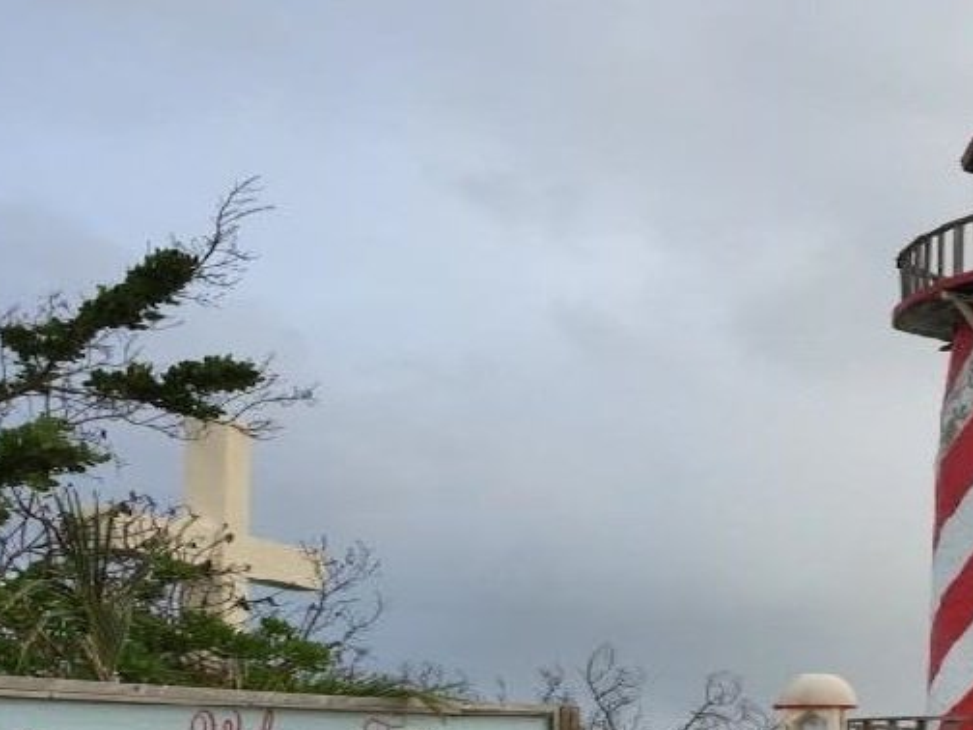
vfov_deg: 31.1
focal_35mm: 46
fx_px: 1293
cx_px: 747
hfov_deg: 39.9
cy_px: 518
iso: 32
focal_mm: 4.15
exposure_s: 1/380
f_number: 2.2
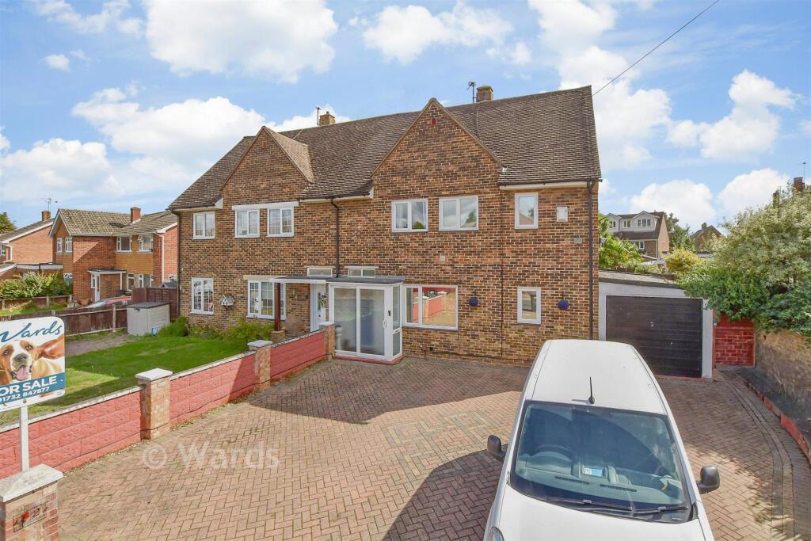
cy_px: 270
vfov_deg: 77.3
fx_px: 338
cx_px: 406
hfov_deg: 100.4
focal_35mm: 15
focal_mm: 10
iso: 400
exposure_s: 1/1250
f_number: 8
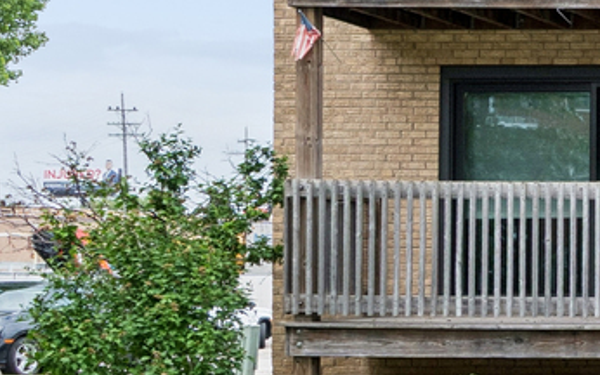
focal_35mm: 86
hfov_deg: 17.0
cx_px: 1235
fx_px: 1406
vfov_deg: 14.8
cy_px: -47
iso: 250
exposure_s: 1/400
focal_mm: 12
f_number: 8
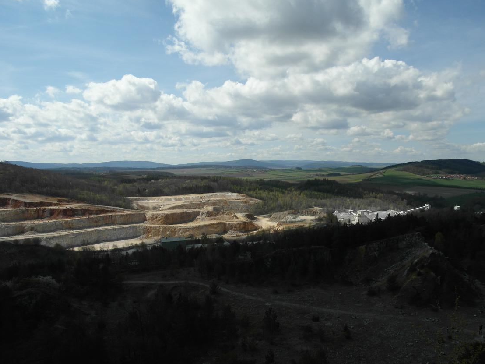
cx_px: 261
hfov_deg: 67.2
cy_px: 195
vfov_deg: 53.0
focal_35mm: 26
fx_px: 364
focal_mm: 5.2
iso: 100
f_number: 4.4
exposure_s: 1/1000
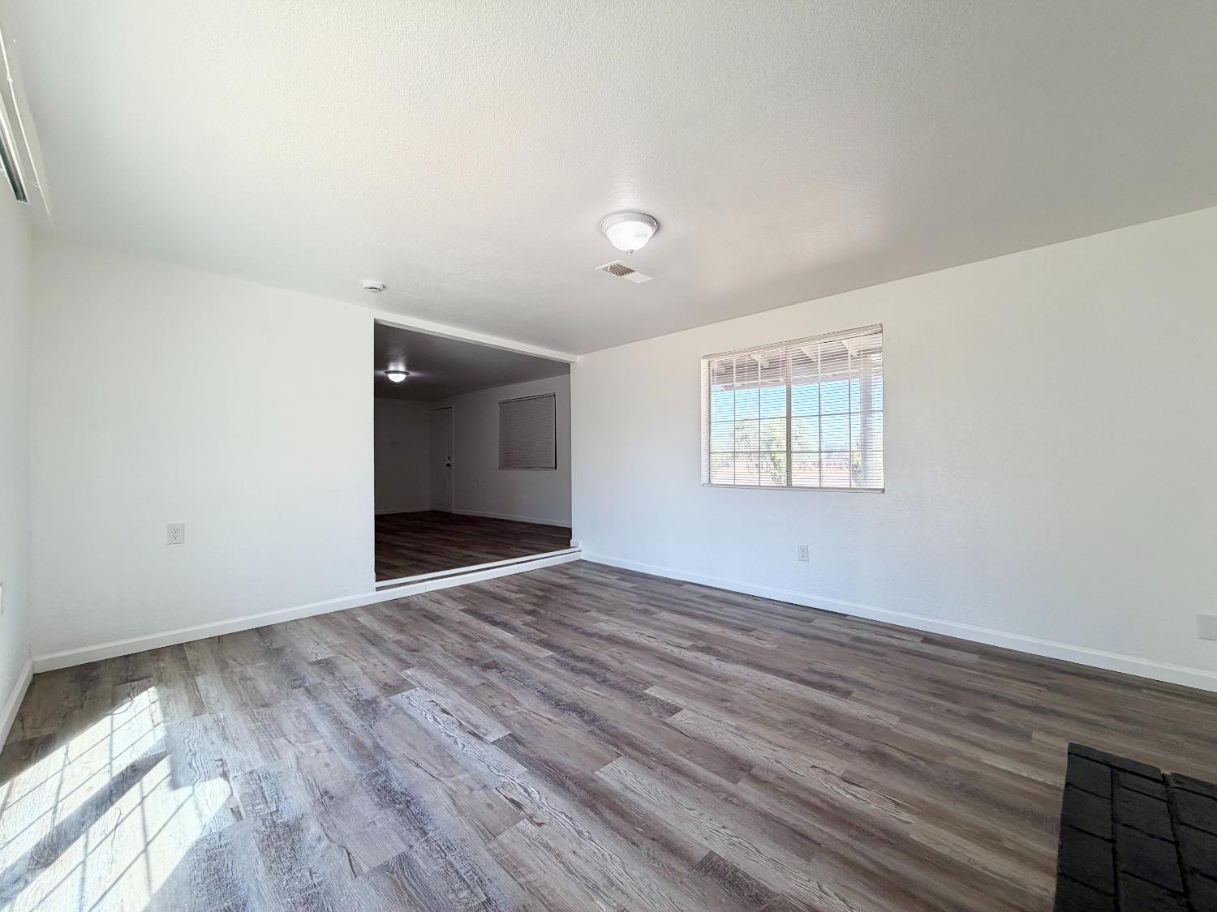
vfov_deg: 85.7
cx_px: 608
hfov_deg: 102.1
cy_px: 456
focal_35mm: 14
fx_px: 492
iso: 50
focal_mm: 2.22
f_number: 2.2
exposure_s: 1/171
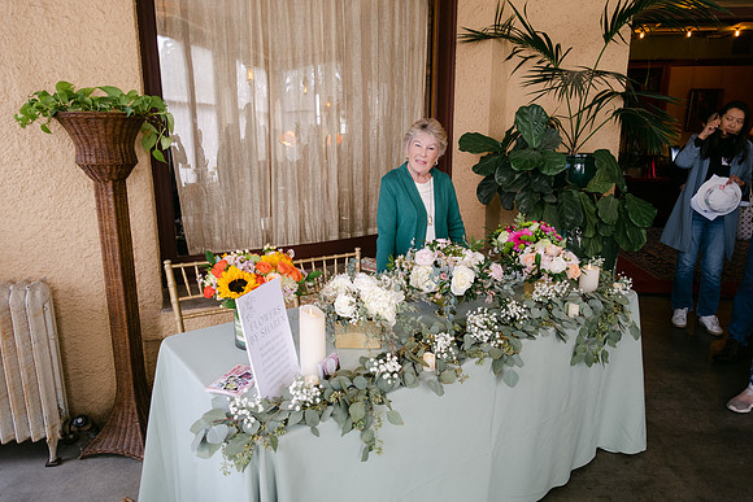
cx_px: 376
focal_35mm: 24
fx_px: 502
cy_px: 251
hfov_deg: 73.7
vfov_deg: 53.2
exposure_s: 1/125
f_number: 2.8
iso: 640
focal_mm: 16
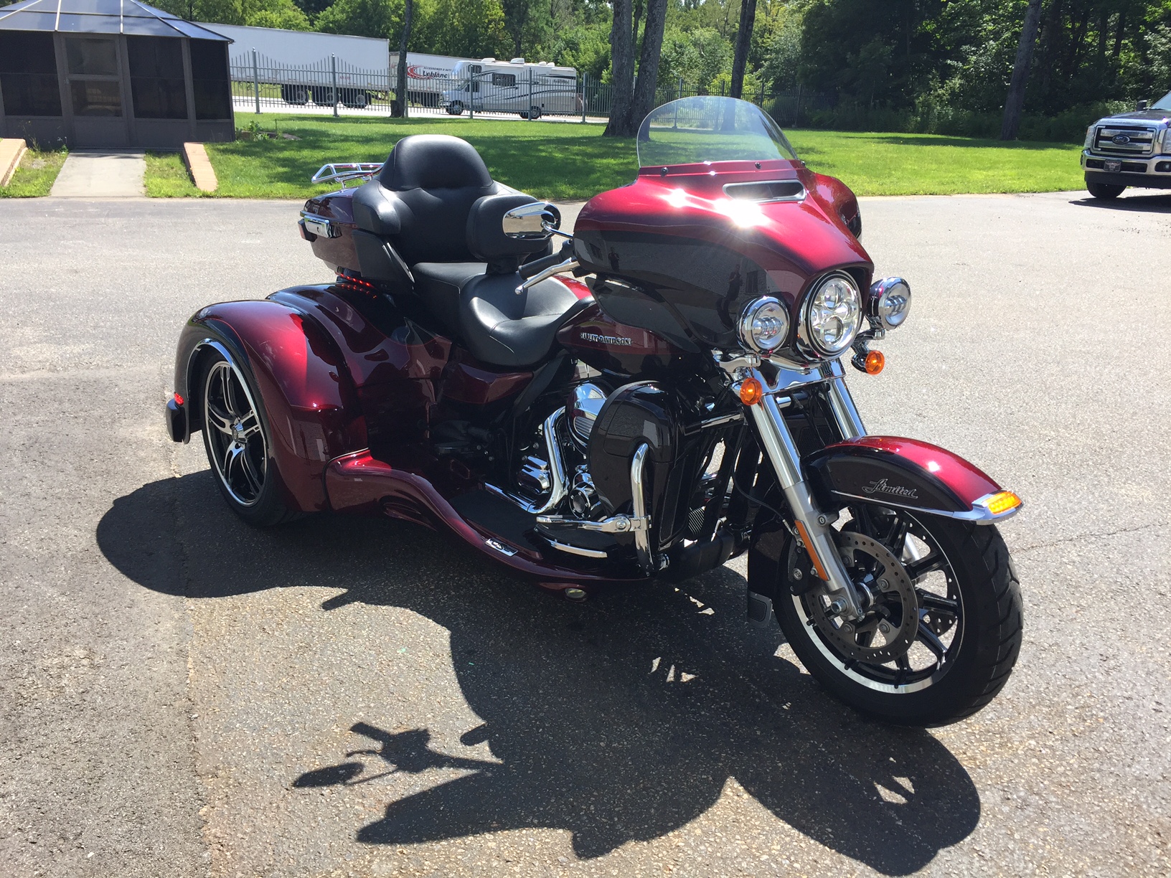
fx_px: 981
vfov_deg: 48.2
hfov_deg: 61.7
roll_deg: -2.7
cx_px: 586
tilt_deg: -18.1
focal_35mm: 29
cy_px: 439
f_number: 2.2
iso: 32
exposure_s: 1/775
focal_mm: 4.15
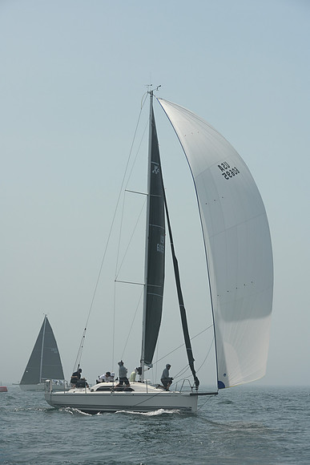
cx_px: 155
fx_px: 1678
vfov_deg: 15.8
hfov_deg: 10.6
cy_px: 232
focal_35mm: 130
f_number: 10
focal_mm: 130
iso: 320
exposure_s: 1/1250
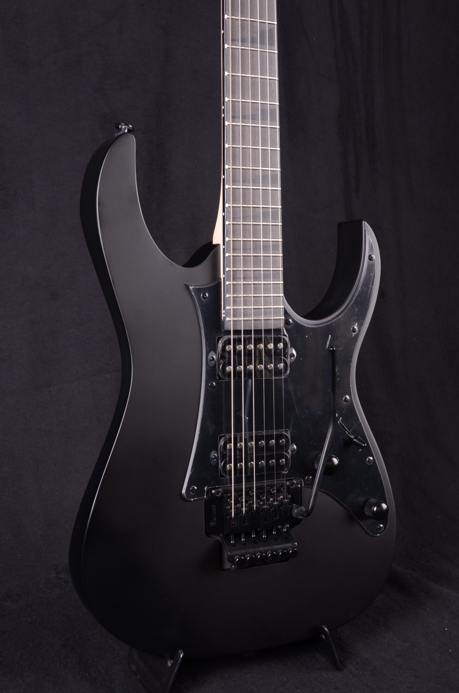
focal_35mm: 51
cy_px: 410
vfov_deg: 38.8
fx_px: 980
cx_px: 257
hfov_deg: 26.4
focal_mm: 26
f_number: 10
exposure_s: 1/200
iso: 200
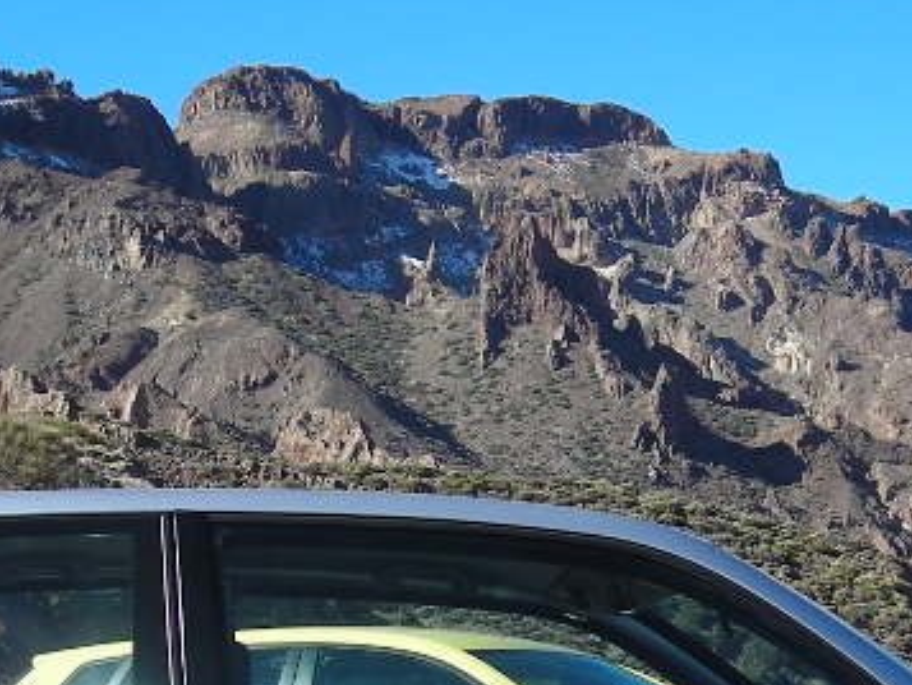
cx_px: 590
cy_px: 749
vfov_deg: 13.3
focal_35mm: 109
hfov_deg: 18.0
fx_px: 2873
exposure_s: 1/504
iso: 50
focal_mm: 6.3
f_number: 3.2
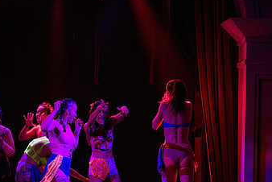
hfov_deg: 11.4
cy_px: 124
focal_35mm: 180
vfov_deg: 7.6
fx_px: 1361
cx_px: 93
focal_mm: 105
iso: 1600
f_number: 2.8
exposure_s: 1/200
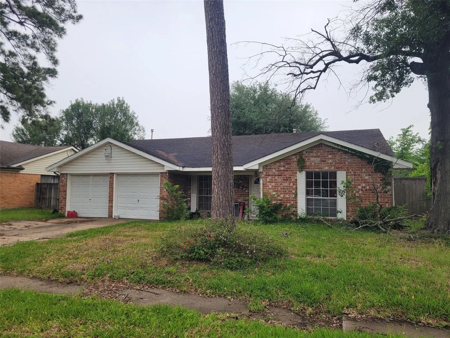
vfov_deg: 53.1
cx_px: 225
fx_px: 338
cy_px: 169
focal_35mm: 26
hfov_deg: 67.3
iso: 40
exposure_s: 1/641
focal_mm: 5.4
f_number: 1.8
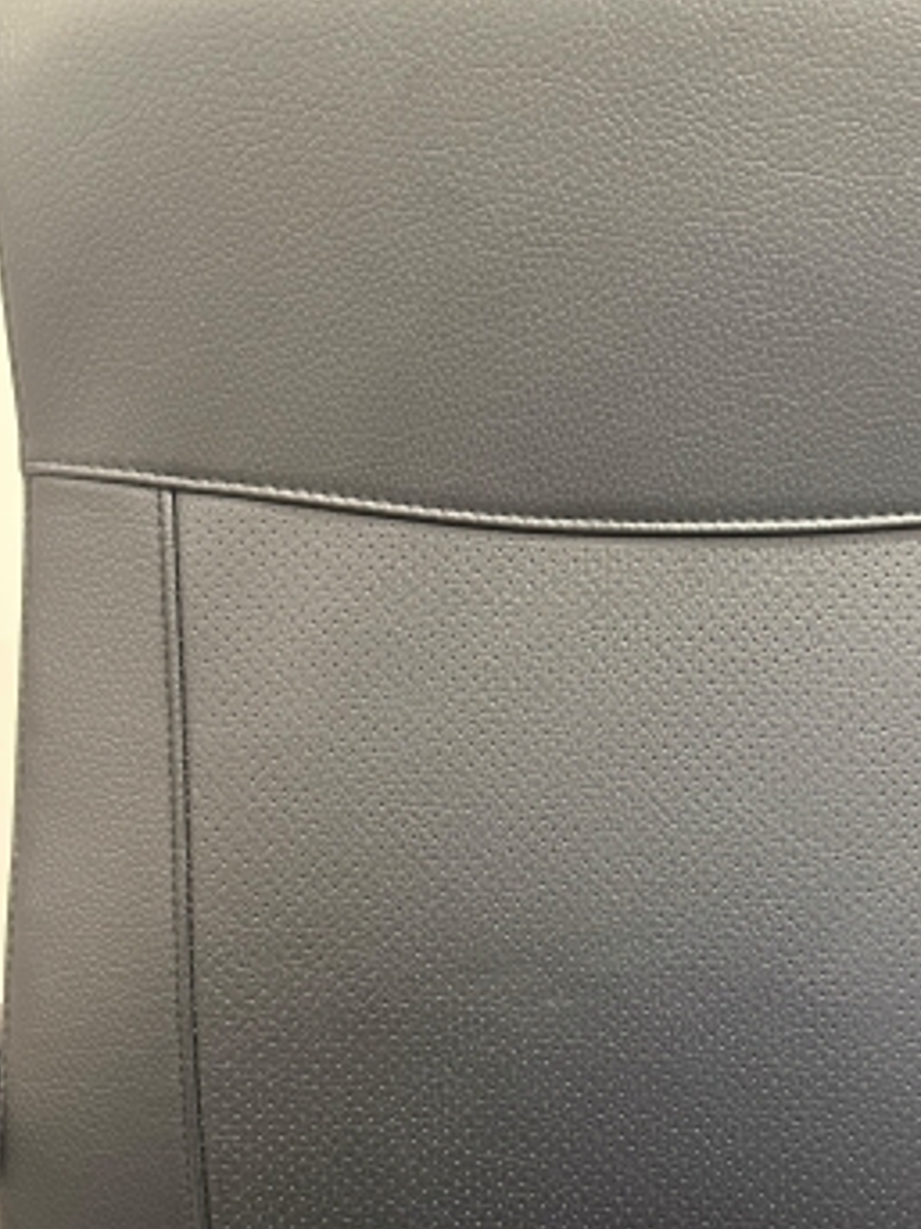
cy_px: 860
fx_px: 1242
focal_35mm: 35
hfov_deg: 40.2
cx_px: 618
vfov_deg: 51.2
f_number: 1.78
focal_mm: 6.86
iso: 800
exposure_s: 1/33
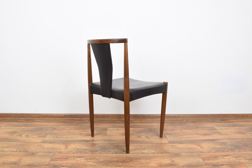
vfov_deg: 43.6
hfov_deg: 61.9
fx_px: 210
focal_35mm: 30
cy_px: 84
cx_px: 126
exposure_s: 4
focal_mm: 20
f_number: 25
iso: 100
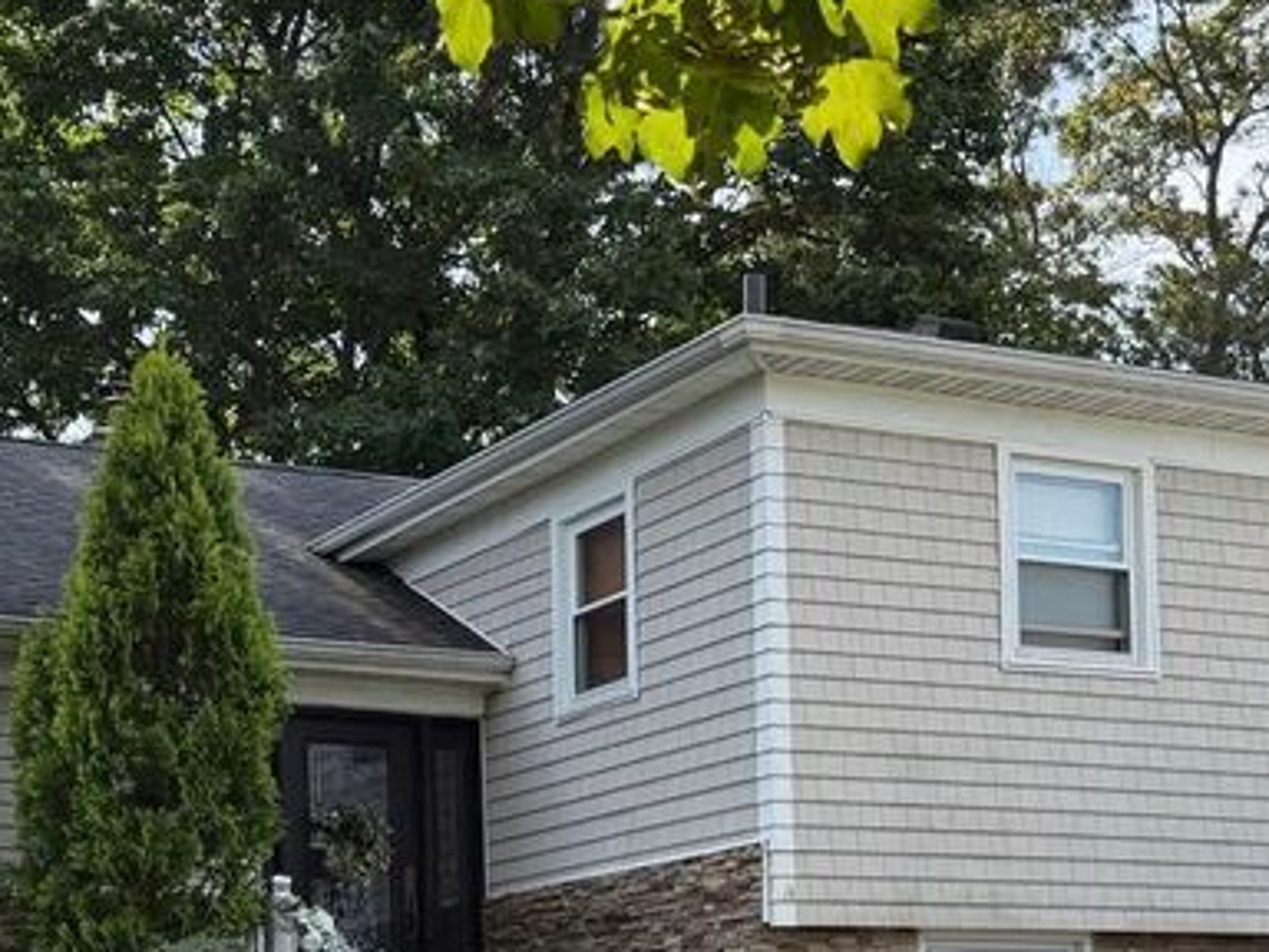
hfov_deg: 29.3
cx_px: 195
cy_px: 962
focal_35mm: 64
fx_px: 2346
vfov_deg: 22.0
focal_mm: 6.76
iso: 100
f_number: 1.78
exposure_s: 1/1464
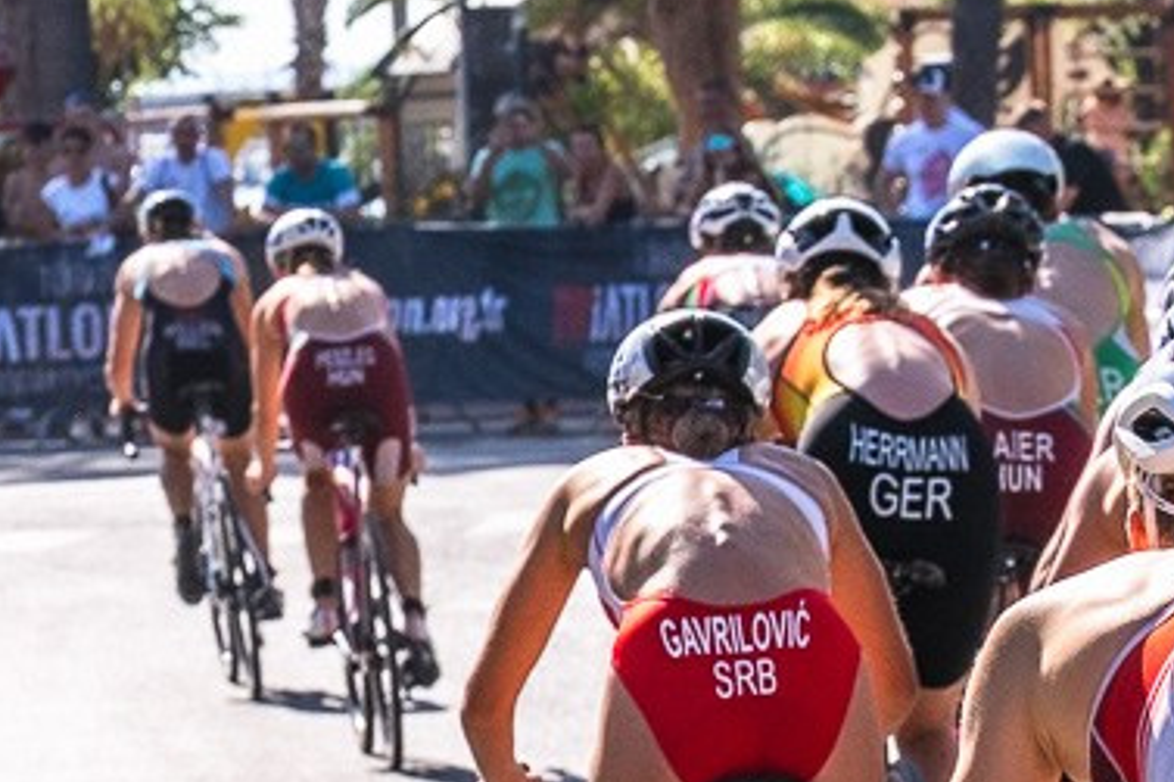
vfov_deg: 3.6
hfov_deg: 5.5
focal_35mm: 377
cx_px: 1162
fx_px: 12288
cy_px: 1229
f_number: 7.1
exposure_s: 1/2000
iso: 640
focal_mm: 74
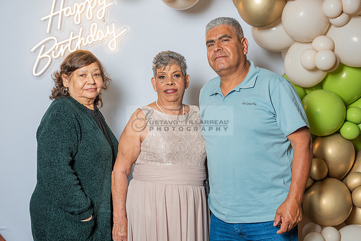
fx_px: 665
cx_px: 200
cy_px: 127
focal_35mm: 66
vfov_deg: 20.5
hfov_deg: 30.4
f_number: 4
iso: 250
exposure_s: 1/250
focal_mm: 56
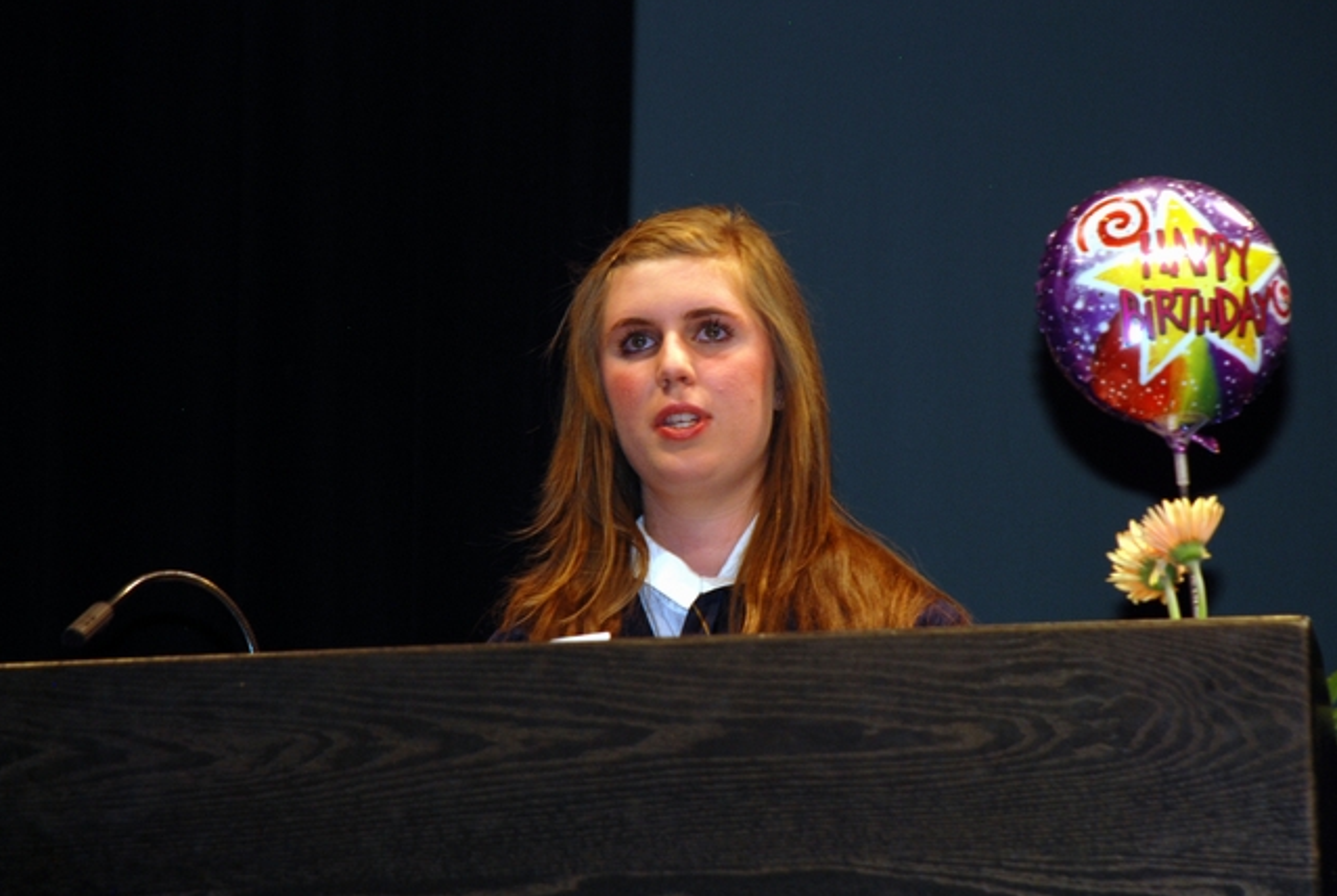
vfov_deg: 5.8
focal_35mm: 238
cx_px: 674
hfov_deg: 8.7
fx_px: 8836
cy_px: 433
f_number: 5.6
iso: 250
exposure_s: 1/60
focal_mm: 135
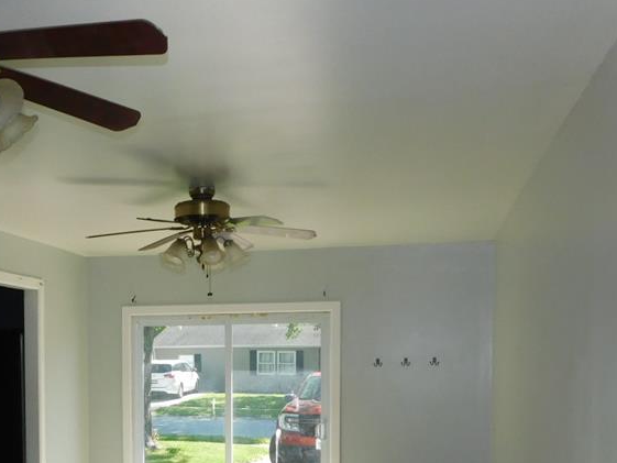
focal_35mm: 42
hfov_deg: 44.3
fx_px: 749
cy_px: 397
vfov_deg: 33.0
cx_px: 216
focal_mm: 4
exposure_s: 1/250
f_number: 3
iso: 125
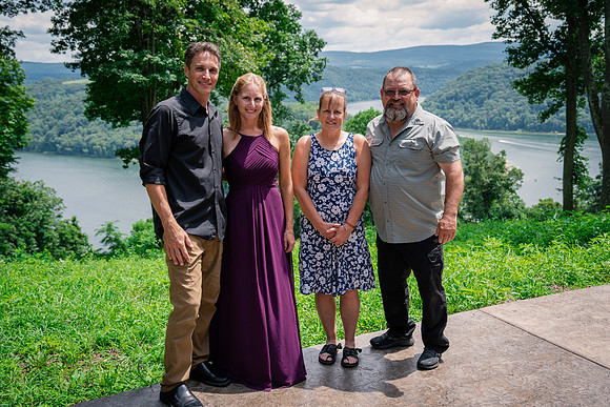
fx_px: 589
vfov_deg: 38.1
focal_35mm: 35
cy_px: 201
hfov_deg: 54.8
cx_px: 309
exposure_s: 1/800
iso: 400
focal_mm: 34
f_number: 4
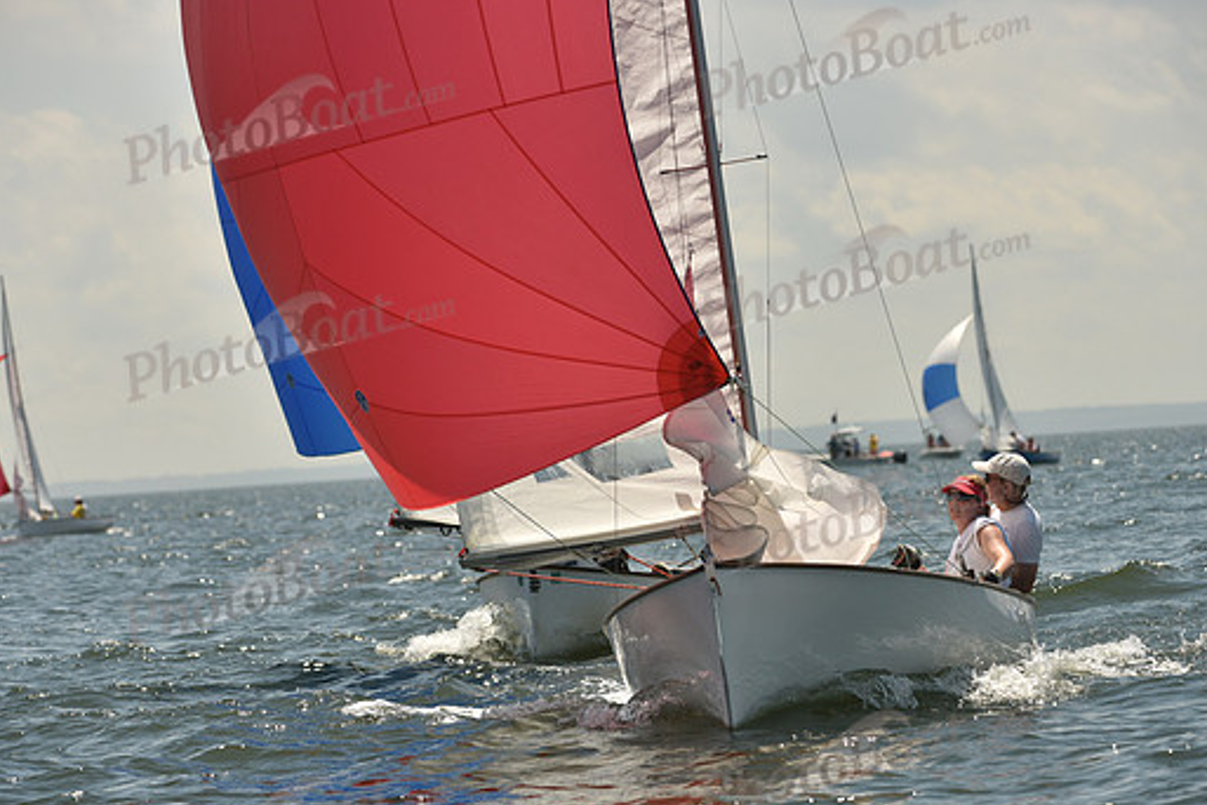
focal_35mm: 226
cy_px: 430
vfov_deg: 6.1
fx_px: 7577
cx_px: 579
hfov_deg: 9.1
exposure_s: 1/2000
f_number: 5.6
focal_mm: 200
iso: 250
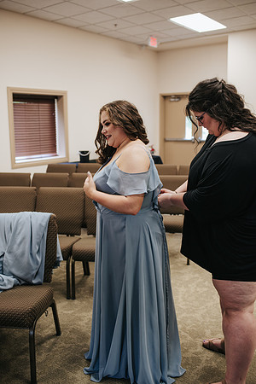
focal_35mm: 35
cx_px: 128
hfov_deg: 37.9
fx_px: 373
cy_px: 192
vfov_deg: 54.4
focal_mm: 35
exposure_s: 1/125
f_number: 2.8
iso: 800
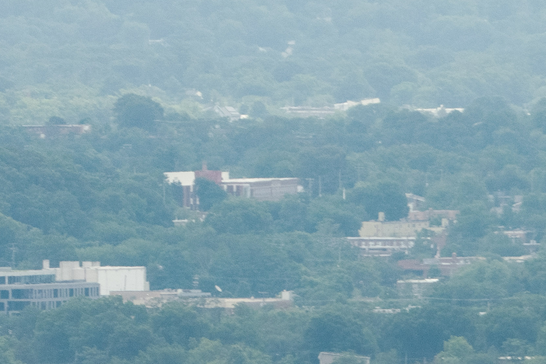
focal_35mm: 1610
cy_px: 774
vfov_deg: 0.9
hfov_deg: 1.3
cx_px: 1180
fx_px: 24416
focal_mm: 312
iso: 100
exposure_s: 1/500
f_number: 5.6
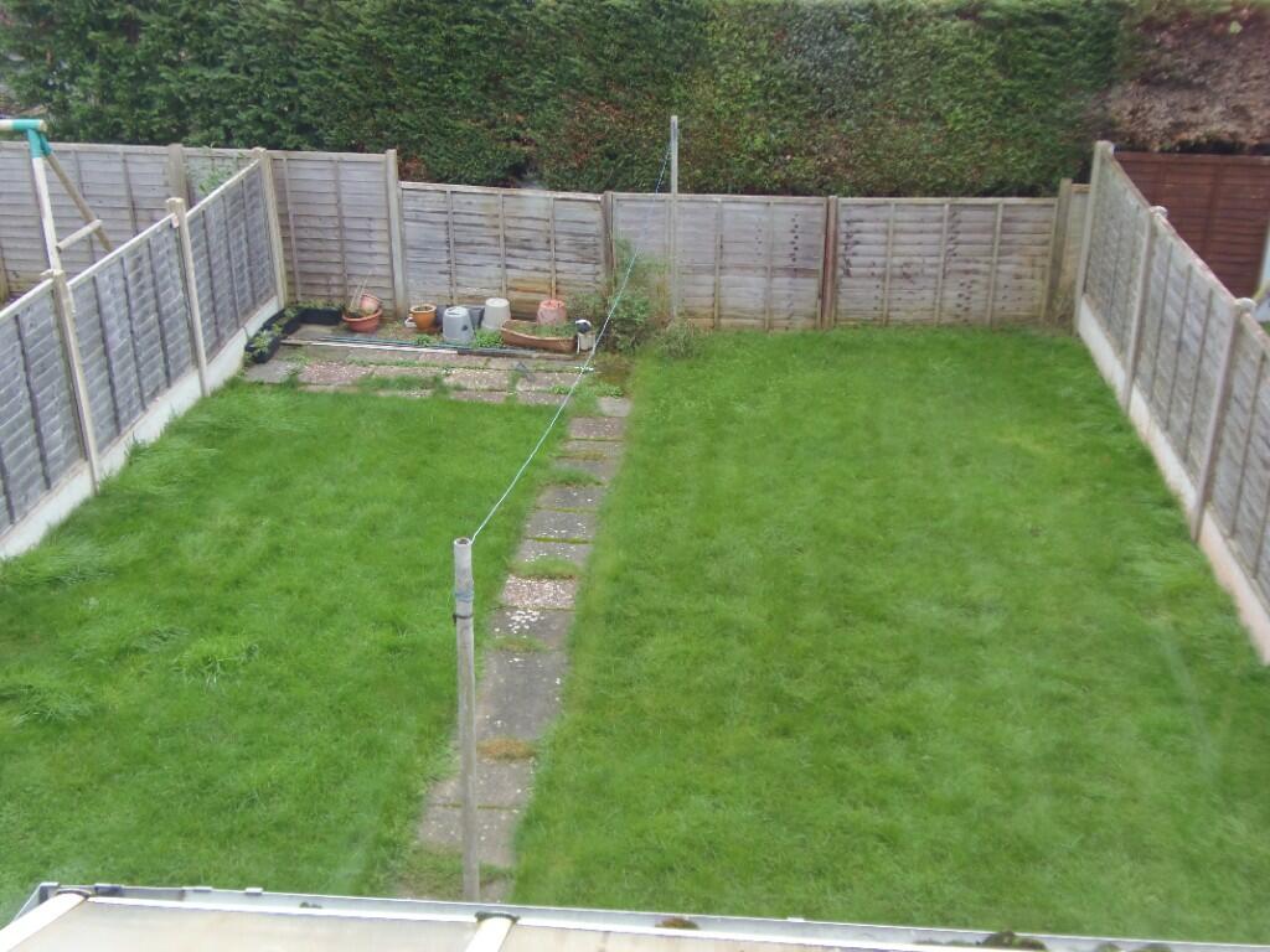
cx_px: 635
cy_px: 476
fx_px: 1284
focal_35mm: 35
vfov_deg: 40.7
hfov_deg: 52.6
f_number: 3.4
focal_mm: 6.5
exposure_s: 1/30
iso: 160
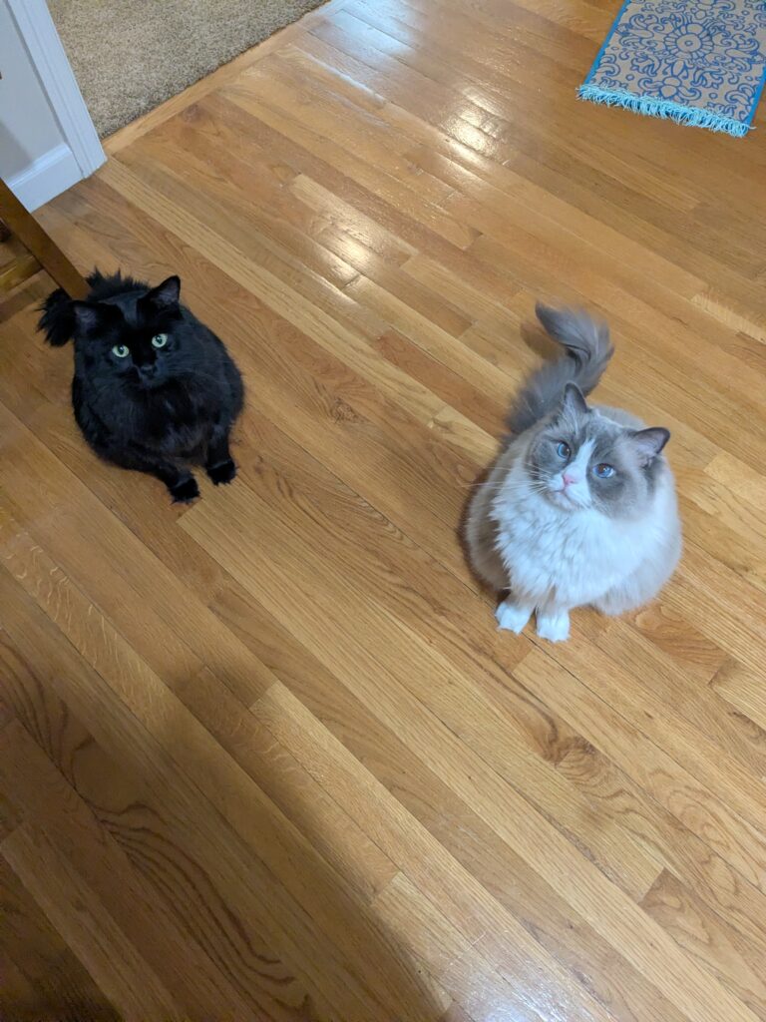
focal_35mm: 27
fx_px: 797
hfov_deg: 51.4
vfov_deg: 65.3
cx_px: 383
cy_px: 511
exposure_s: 1/120
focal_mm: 4.38
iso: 881
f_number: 1.73
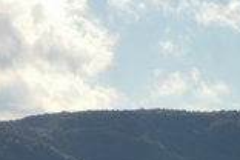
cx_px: 109
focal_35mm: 232
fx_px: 1547
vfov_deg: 5.6
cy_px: 465
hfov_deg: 8.9
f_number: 1.8
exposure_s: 1/5208
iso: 50
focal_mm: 4.75
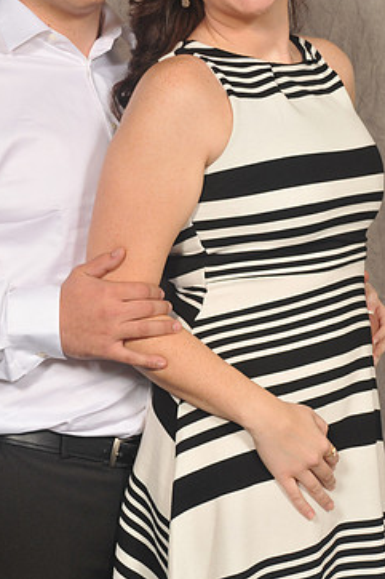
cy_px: 222
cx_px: 133
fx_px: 1541
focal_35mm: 96
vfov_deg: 21.2
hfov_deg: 14.2
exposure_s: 1/125
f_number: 5.6
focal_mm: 40
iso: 200
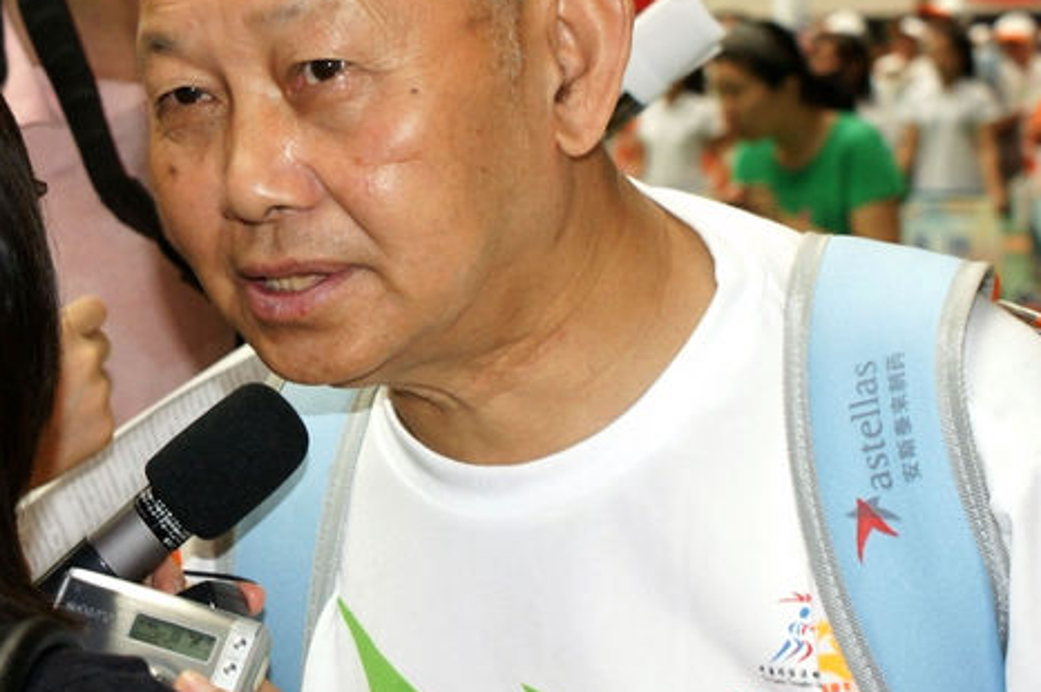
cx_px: 208
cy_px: 242
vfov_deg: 13.3
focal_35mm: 103
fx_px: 2976
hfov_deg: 19.6
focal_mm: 40
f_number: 5.6
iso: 1000
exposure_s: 1/100
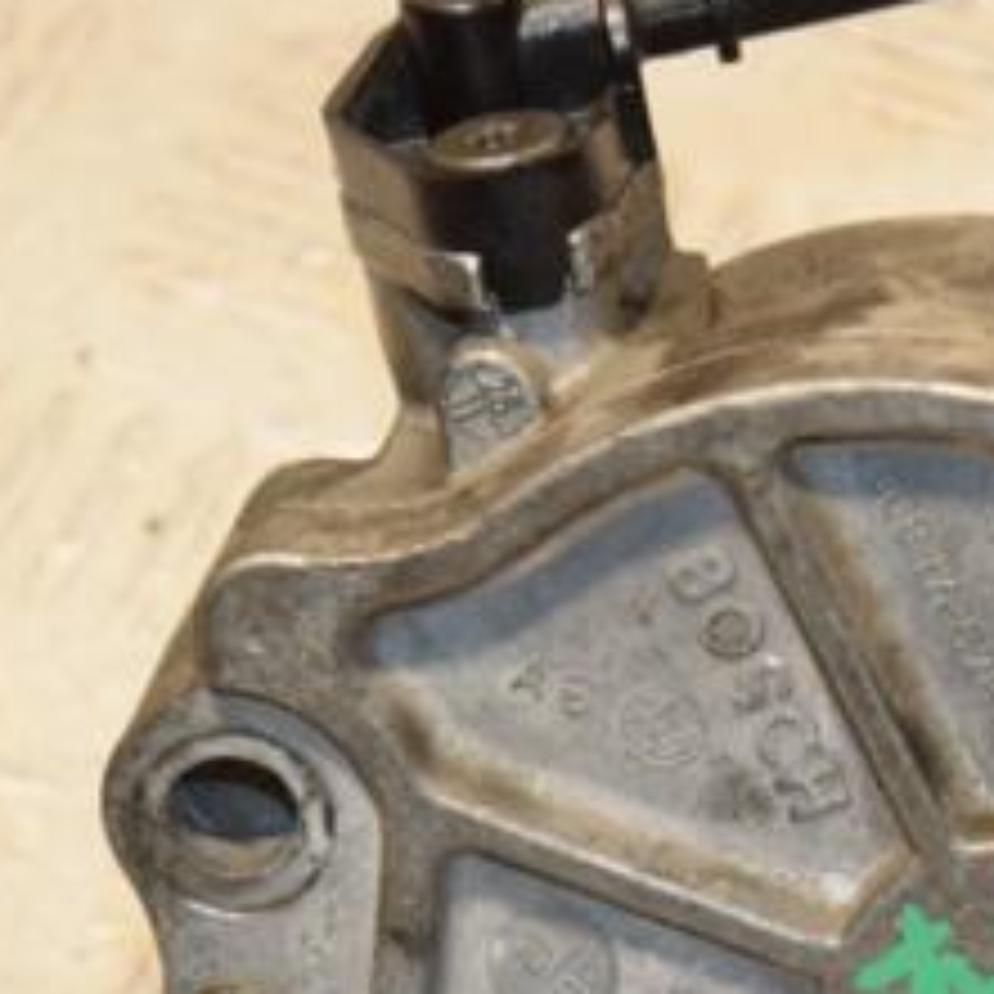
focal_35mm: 318
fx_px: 10331
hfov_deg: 5.5
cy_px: 796
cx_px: 931
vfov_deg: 5.5
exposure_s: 1/200
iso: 800
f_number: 5.6
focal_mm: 92
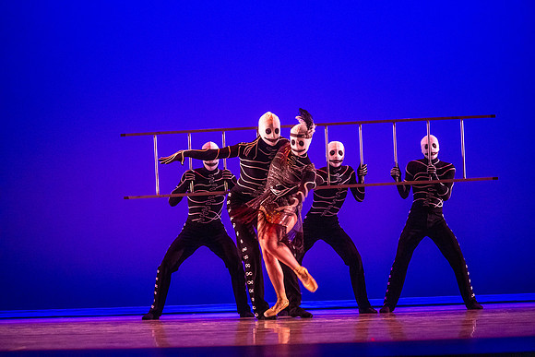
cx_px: 268
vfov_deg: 19.5
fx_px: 1040
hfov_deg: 28.8
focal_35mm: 70
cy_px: 178
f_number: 4
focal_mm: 70
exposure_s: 1/200
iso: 6400
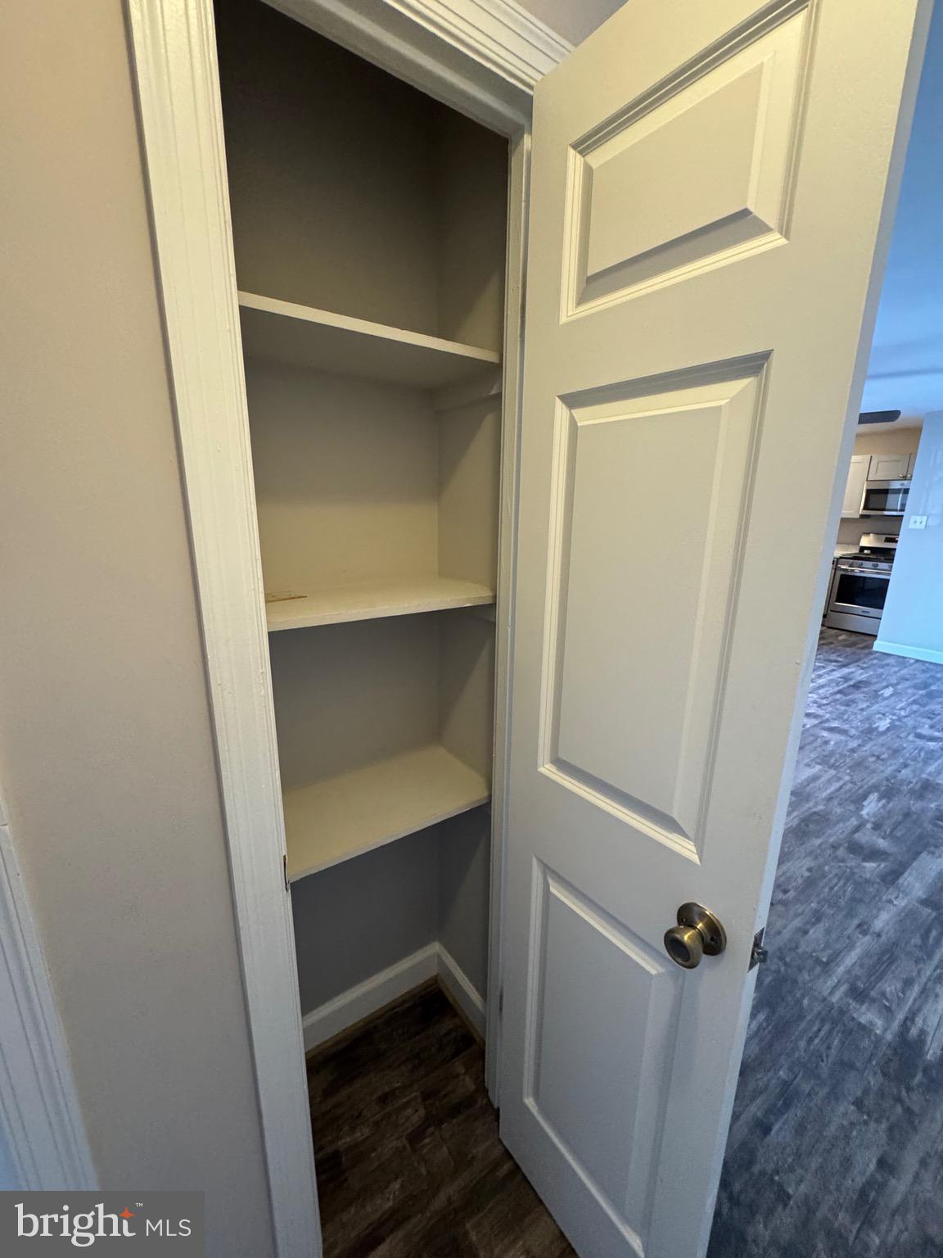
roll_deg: -0.2
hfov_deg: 85.7
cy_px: 629
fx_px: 509
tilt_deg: -15.0
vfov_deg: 102.1
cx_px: 472
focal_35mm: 14
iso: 500
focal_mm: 2.22
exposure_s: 1/60
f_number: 2.2
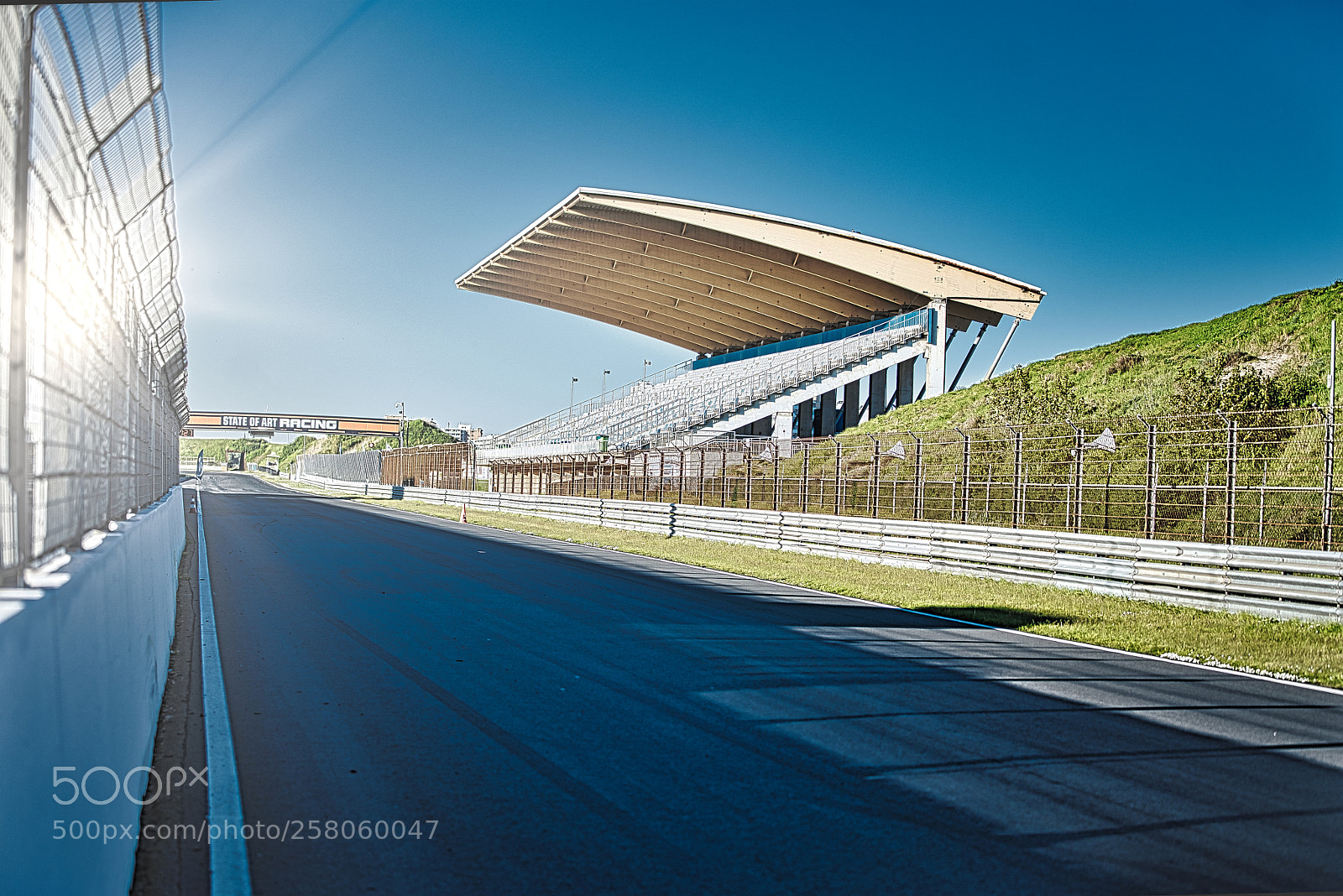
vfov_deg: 19.5
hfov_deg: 28.8
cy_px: 448
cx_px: 672
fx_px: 2612
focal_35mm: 70
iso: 100
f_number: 2.8
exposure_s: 1/640
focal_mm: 70
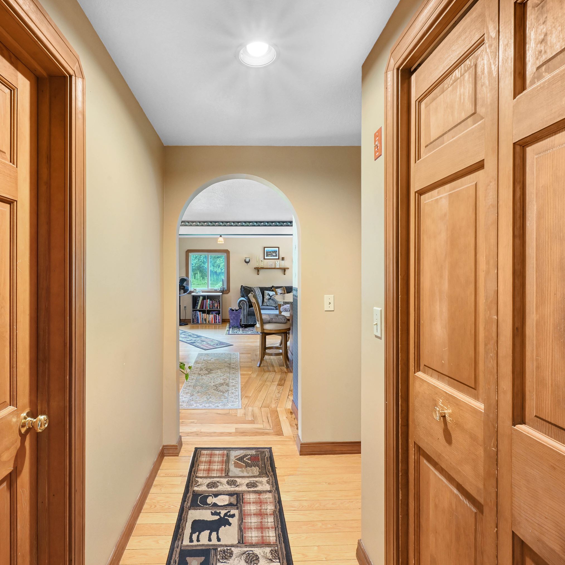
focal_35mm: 18
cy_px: 283
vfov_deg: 80.7
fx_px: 332
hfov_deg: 80.2
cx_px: 241
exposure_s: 1/1.3
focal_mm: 14
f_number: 14
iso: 1000
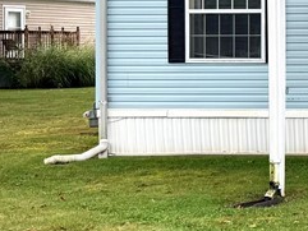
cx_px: 634
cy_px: 38
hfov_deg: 15.2
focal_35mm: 102
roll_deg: +0.6
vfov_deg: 14.4
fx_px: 908
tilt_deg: -0.2
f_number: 1.78
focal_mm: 6.76
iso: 64
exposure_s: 1/264
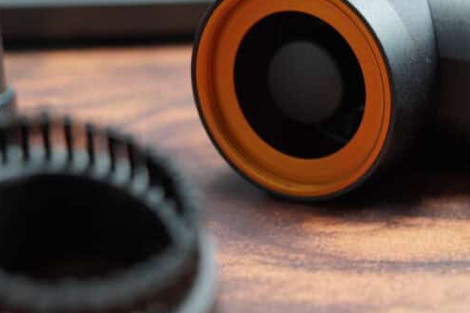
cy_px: 188
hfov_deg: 25.8
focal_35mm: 77
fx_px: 1006
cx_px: 380
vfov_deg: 17.7
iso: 320
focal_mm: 25
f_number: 2.8
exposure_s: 1/40
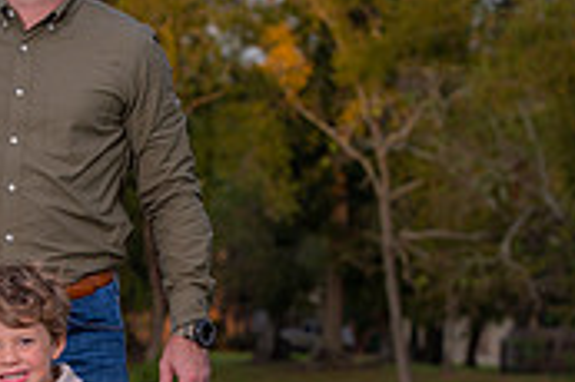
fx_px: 4276
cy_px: 335
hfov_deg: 7.7
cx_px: 73
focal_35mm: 268
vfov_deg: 5.1
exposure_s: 1/125
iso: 100
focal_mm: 80
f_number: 5.6
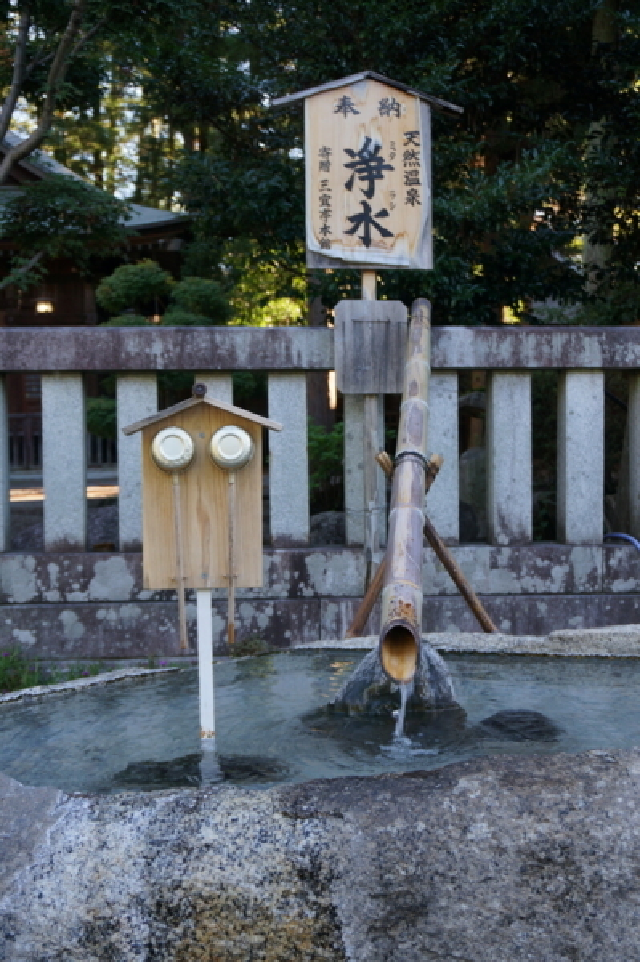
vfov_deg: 48.0
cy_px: 481
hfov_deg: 33.0
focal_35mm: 40
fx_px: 1082
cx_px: 320
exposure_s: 1/60
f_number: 4.5
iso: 160
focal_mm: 27
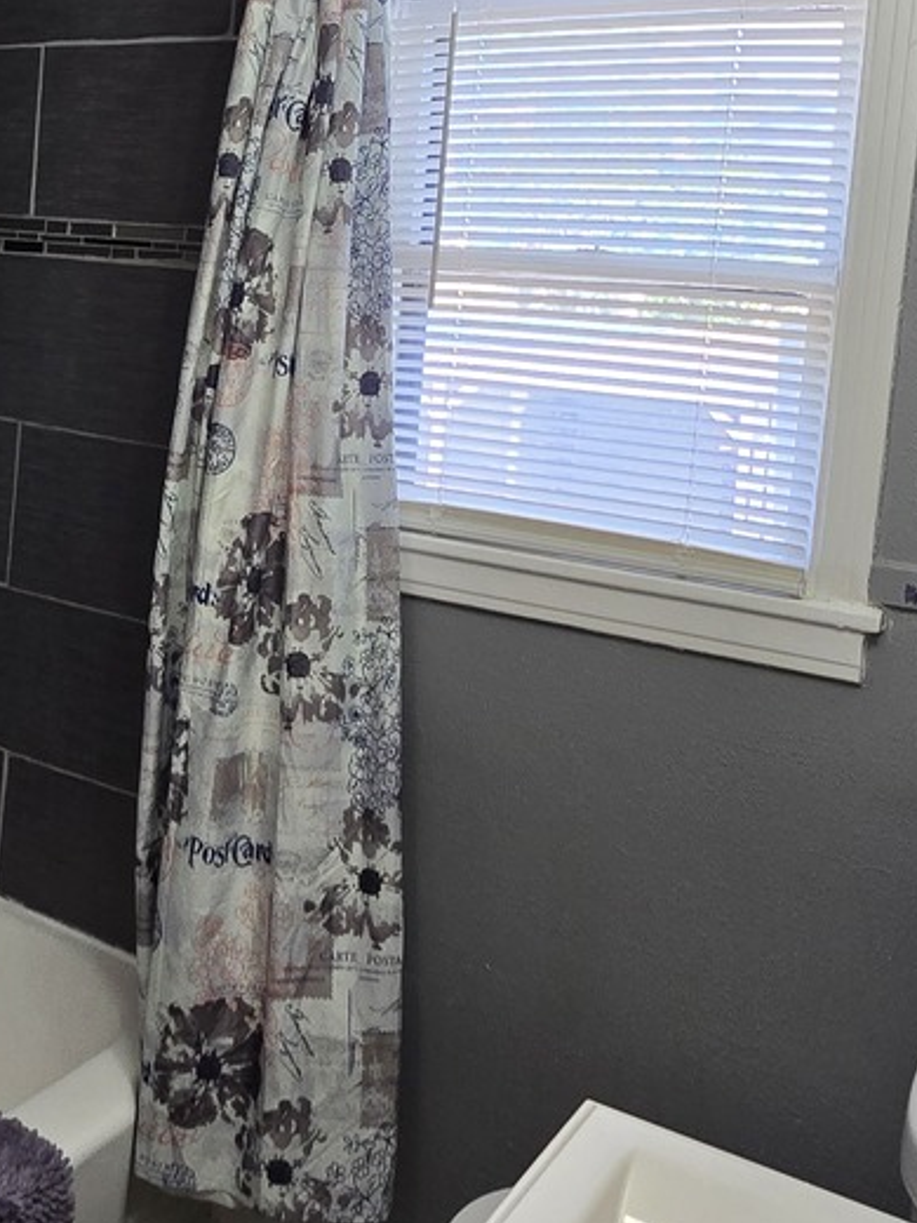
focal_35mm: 36
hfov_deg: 38.9
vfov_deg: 50.4
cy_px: 409
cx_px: 261
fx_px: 1272
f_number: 2.2
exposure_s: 1/60
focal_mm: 2.2
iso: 100
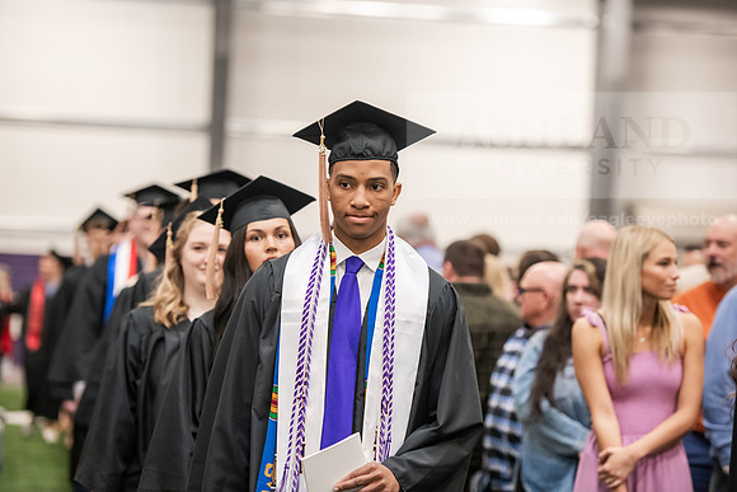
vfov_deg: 11.0
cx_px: 368
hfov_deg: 16.4
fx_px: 2560
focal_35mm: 125
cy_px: 246
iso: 2500
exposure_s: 1/200
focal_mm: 125
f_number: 3.2
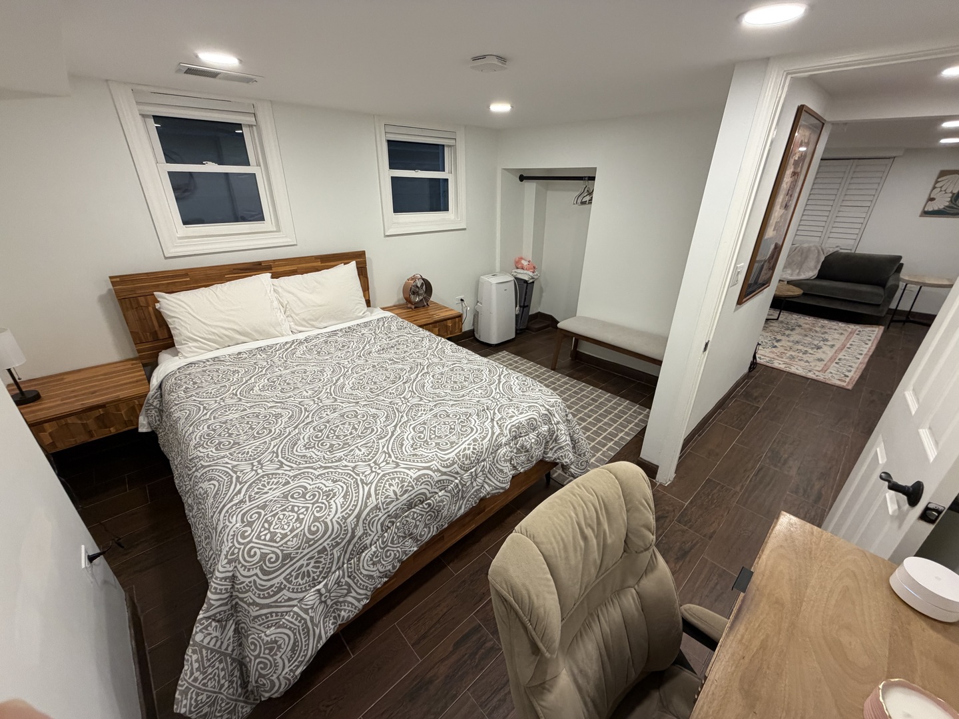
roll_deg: -1.8
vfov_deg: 85.7
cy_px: 360
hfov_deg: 102.1
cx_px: 480
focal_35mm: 14
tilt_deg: -25.2
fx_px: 388
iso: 250
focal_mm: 2.22
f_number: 2.2
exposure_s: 1/120
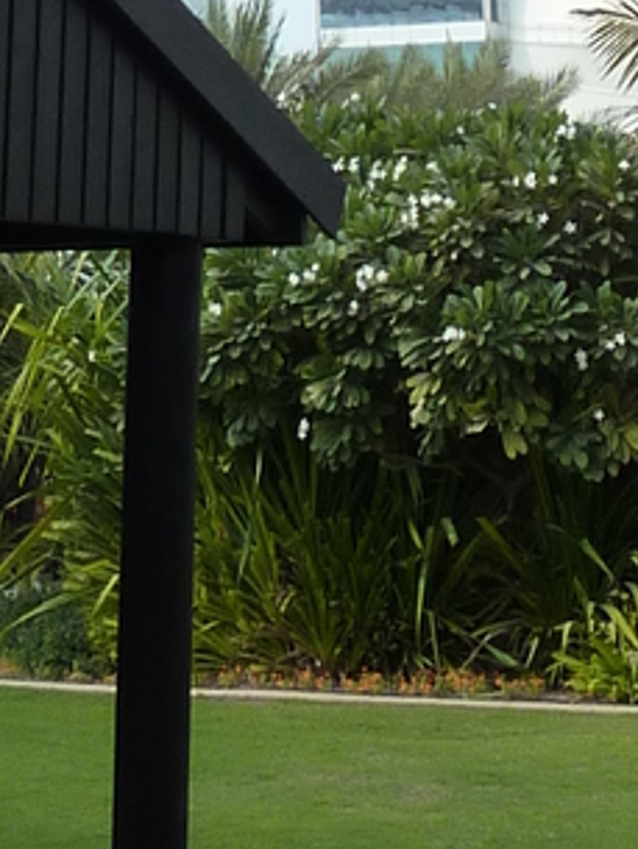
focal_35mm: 131
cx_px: 738
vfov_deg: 14.4
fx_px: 3217
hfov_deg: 11.1
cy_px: -264
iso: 125
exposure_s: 1/400
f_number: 4.5
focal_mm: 4.1
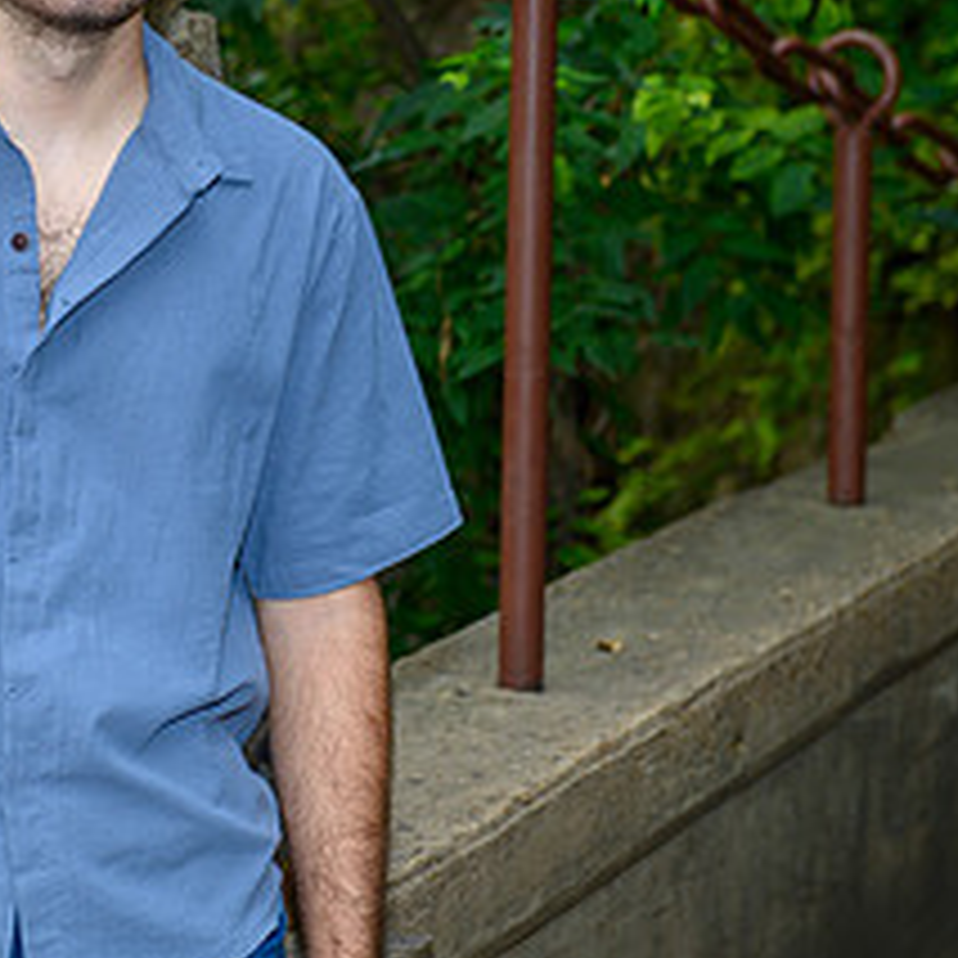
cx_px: 49
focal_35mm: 162
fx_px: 5072
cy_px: 173
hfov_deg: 10.7
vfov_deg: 10.8
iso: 200
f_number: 5
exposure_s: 1/60
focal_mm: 70
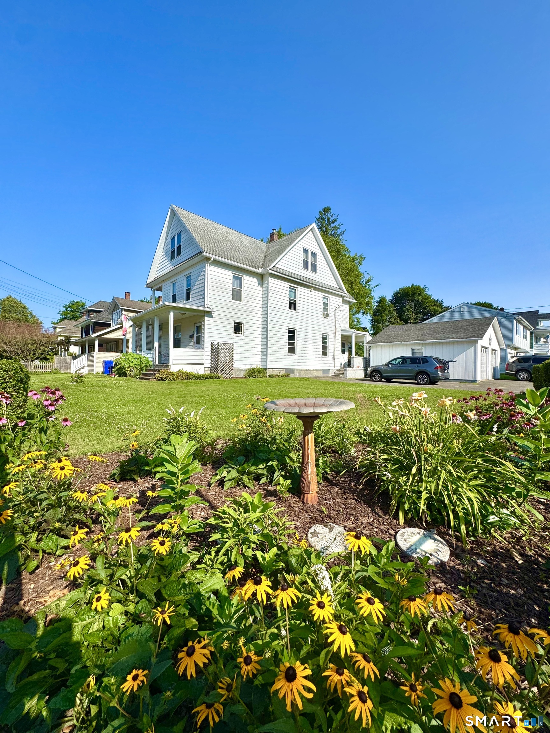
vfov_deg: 102.1
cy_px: 366
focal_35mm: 14
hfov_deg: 85.7
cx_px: 275
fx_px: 297
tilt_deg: +0.7
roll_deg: -0.4
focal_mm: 2.22
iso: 50
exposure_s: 1/2770
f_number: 2.2
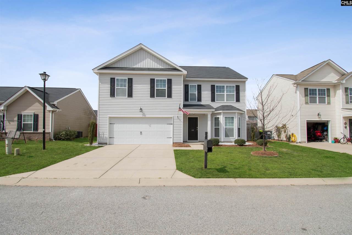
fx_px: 156
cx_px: 176
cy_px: 118
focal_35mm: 16
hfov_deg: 96.7
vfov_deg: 73.7
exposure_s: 1/200
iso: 160
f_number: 13
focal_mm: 11
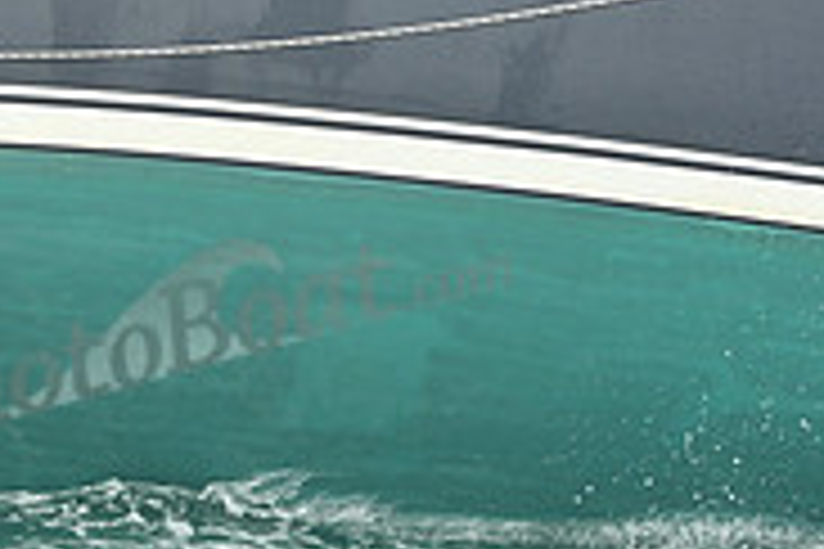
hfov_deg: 8.2
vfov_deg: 5.5
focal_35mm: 247
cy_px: -295
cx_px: -351
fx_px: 5653
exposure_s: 1/1250
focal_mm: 78
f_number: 7.1
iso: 320
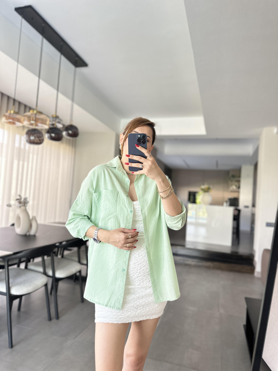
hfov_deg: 56.8
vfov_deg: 71.6
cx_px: 139
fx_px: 257
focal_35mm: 24
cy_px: 186
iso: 250
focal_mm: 6.86
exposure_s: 1/80
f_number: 1.78
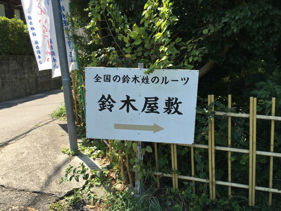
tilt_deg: -7.9
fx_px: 235
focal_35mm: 29
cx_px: 140
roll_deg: +4.4
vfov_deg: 48.2
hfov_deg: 61.7
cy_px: 106
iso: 25
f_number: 2.2
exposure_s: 1/541
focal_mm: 4.15
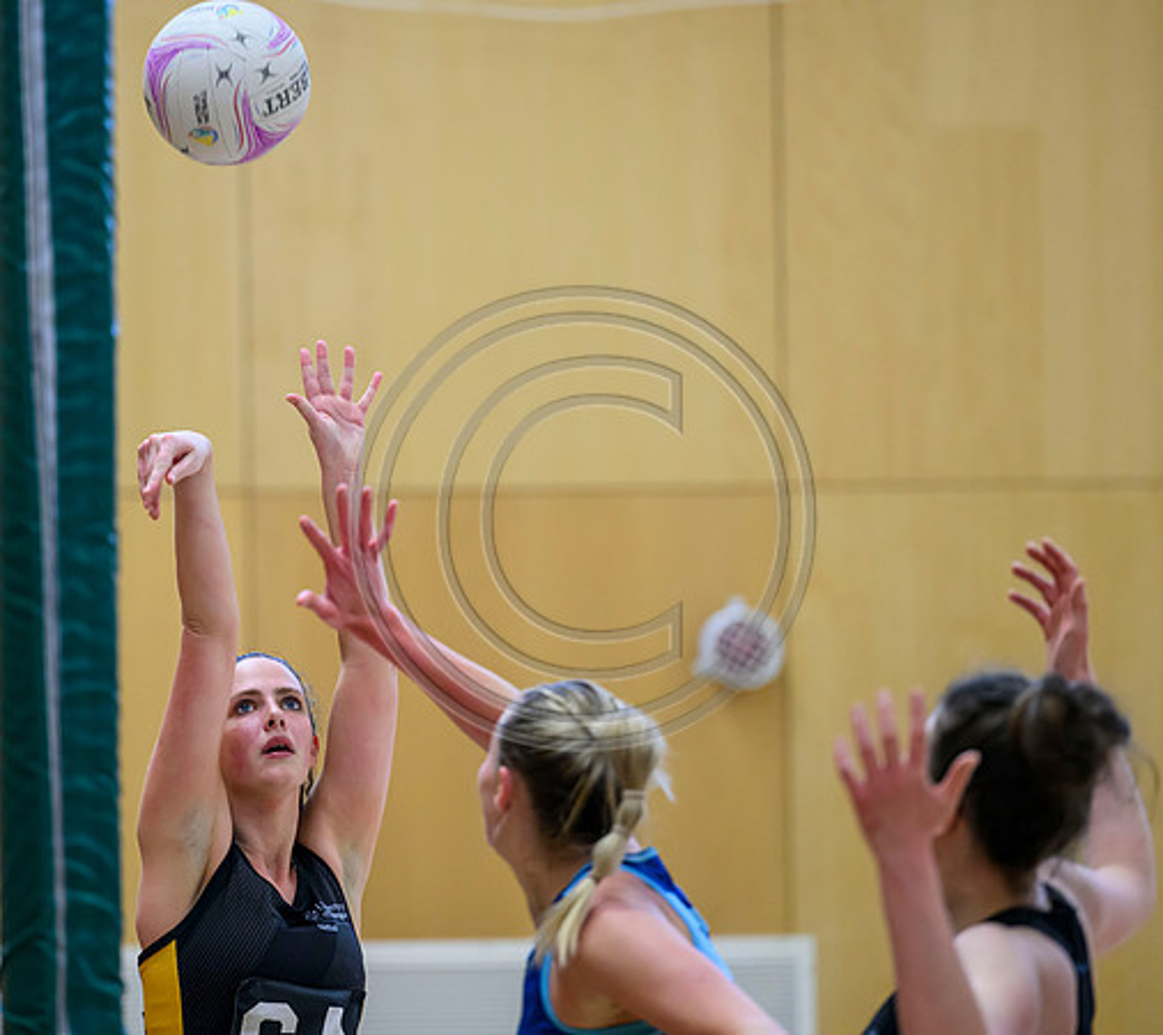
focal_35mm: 240
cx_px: 386
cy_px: 518
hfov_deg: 7.7
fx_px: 8625
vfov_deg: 6.9
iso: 3200
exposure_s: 1/1000
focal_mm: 200
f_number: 3.2
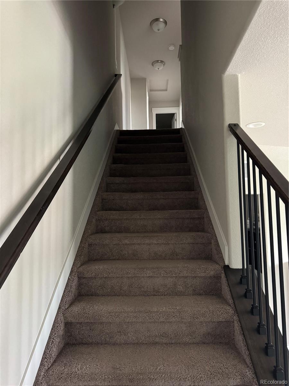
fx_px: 267
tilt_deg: +5.0
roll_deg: +0.6
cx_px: 144
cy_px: 193
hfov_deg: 56.8
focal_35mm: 24
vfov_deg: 71.6
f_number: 1.78
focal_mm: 6.76
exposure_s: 1/40
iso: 1000
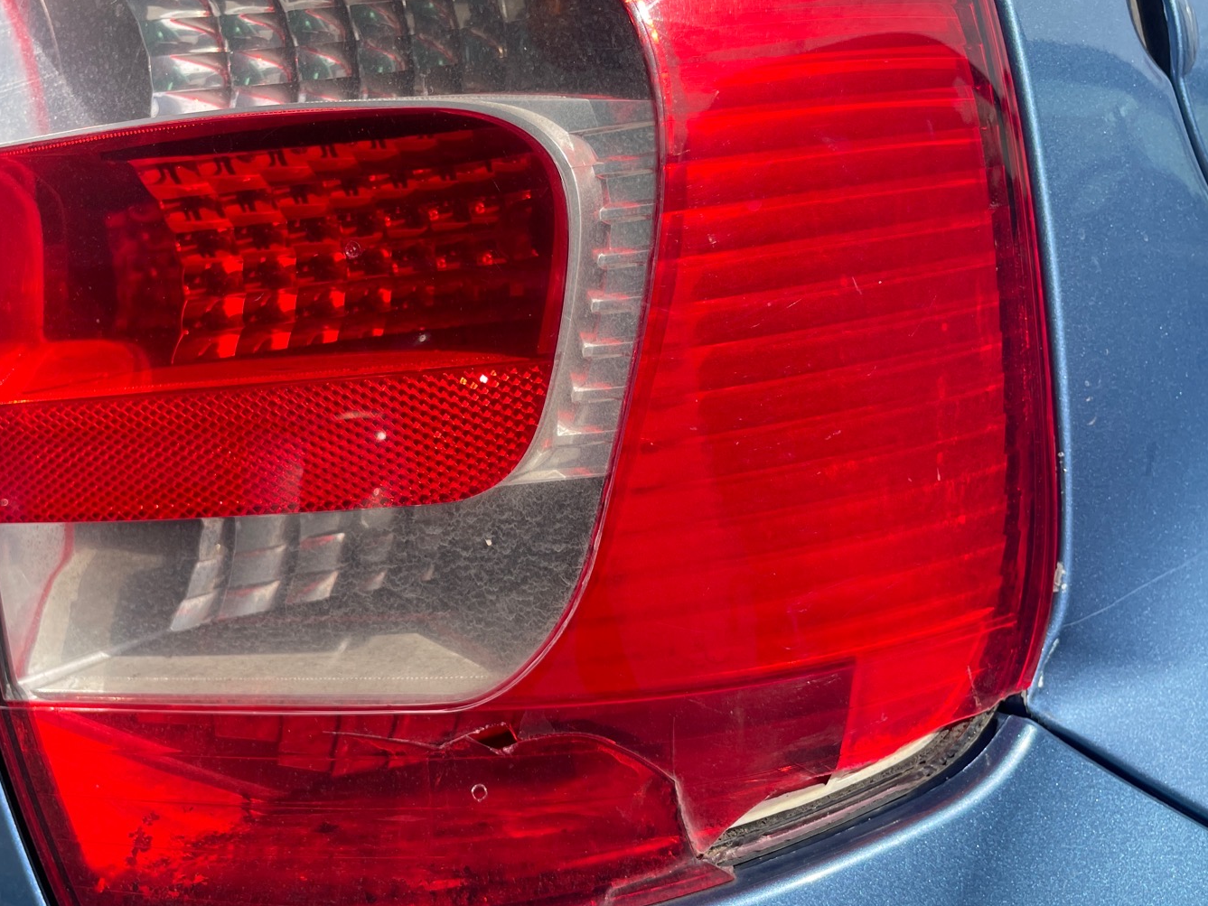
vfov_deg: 40.7
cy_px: 462
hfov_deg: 52.2
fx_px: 1222
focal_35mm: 35
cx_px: 477
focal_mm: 4.2
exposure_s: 1/1553
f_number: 1.6
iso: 32
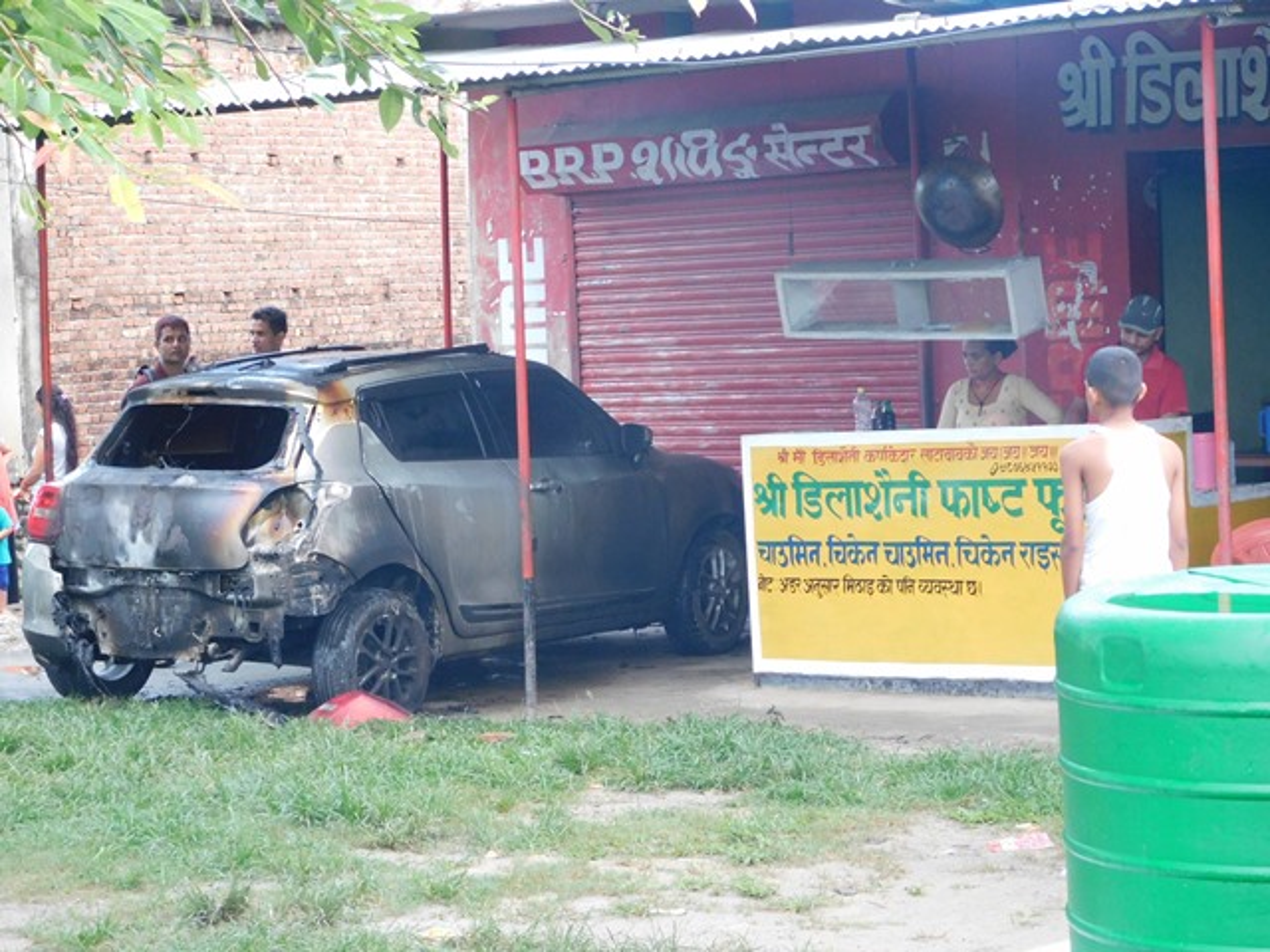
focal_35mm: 99
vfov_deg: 14.9
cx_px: 635
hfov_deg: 19.8
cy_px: 476
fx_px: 3632
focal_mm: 17.6
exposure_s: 1/30
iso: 400
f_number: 4.6
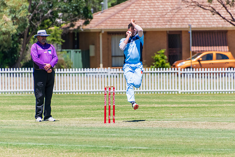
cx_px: 128
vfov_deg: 1.8
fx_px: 5003
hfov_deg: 2.7
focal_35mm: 766
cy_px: 73
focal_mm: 400
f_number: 6.3
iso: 400
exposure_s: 1/2500
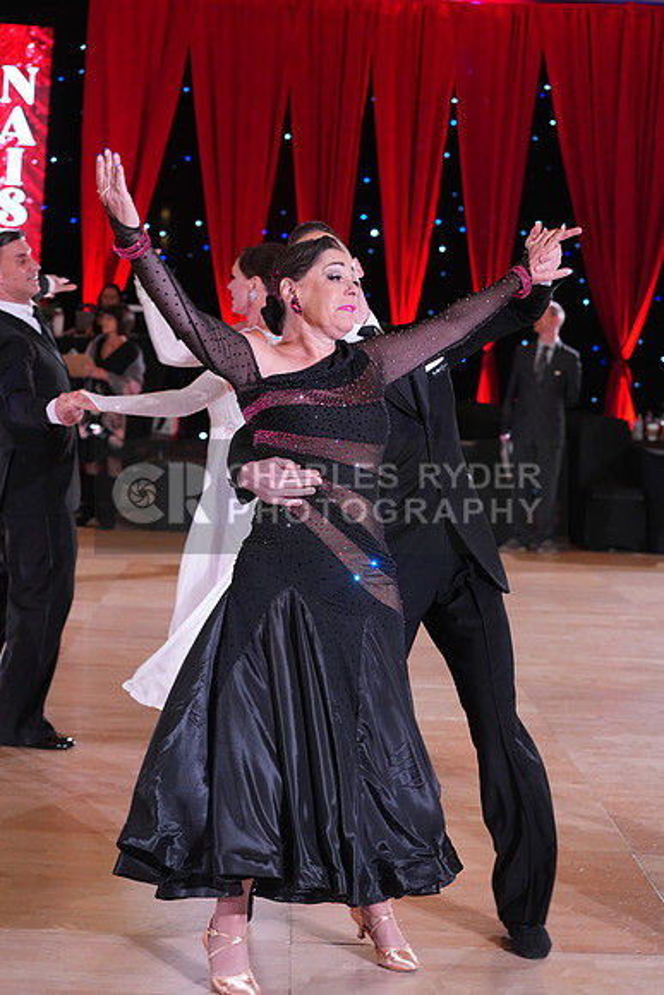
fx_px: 1991
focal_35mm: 72
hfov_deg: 18.9
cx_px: 332
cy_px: 498
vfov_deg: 28.1
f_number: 4.5
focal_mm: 72
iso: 3200
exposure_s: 1/250
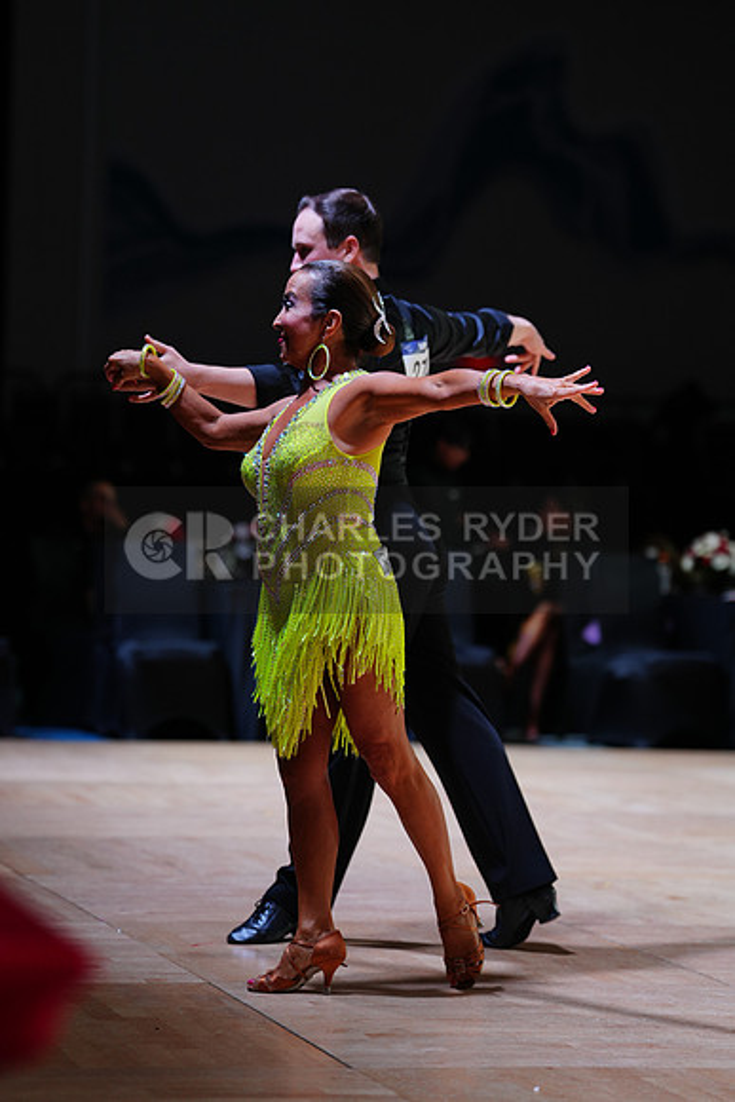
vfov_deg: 17.8
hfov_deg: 11.9
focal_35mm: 115
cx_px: 368
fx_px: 3519
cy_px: 551
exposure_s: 1/400
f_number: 2.8
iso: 500
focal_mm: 115
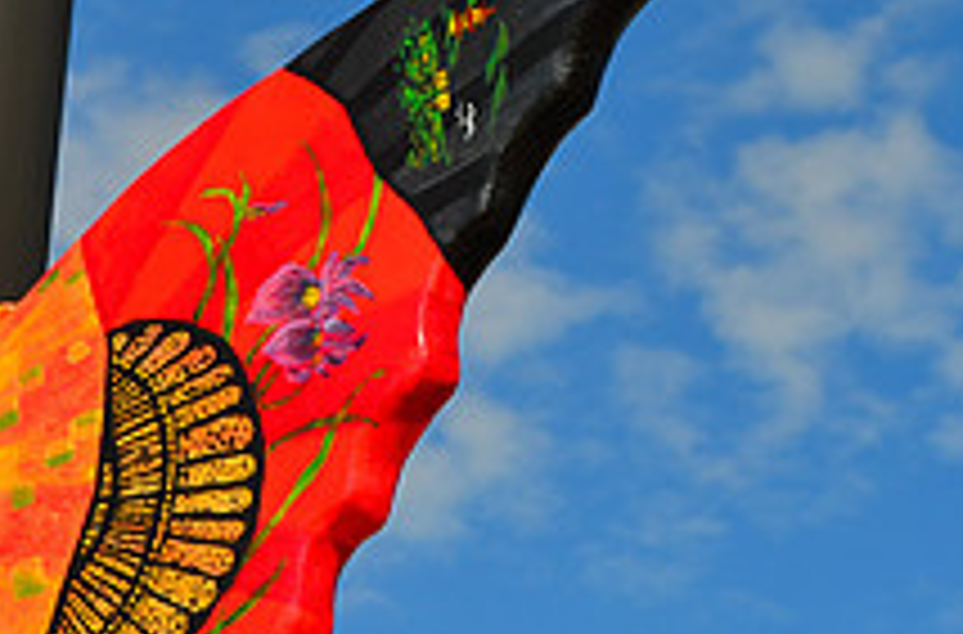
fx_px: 4887
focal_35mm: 183
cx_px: -45
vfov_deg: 7.4
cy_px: 746
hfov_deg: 11.1
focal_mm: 45
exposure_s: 1/320
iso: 100
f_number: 9
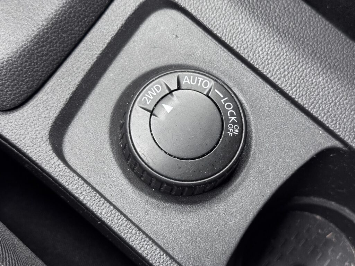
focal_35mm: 48
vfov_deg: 30.3
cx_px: 178
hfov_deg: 39.7
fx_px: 492
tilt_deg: -73.9
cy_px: 133
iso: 400
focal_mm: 6.76
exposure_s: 1/40
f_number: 1.78
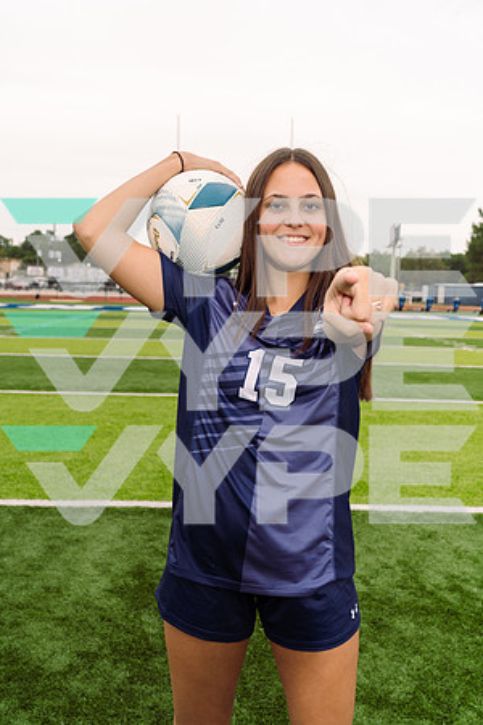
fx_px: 704
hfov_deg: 37.9
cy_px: 362
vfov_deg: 54.4
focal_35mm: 35
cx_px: 242
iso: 100
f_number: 5.6
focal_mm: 35
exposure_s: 1/250
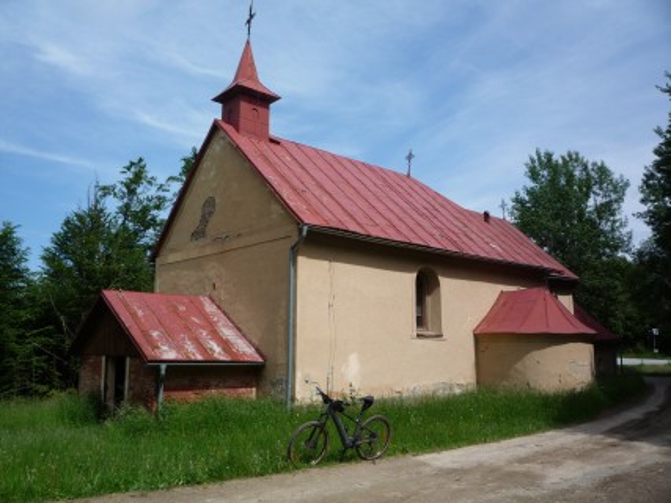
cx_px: 336
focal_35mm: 30
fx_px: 581
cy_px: 252
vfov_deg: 46.8
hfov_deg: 60.0
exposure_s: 1/400
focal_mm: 5.2
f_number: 5.6
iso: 100
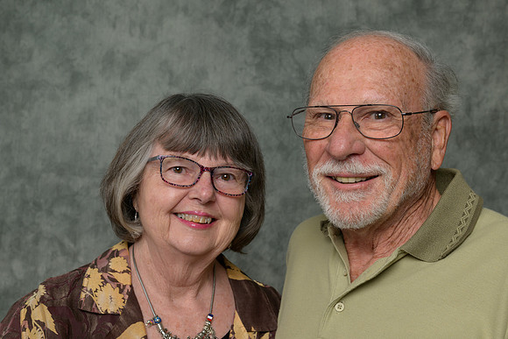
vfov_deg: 23.4
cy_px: 170
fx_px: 819
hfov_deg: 34.5
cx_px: 254
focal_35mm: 58
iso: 400
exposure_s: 1/125
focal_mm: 58
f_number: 10
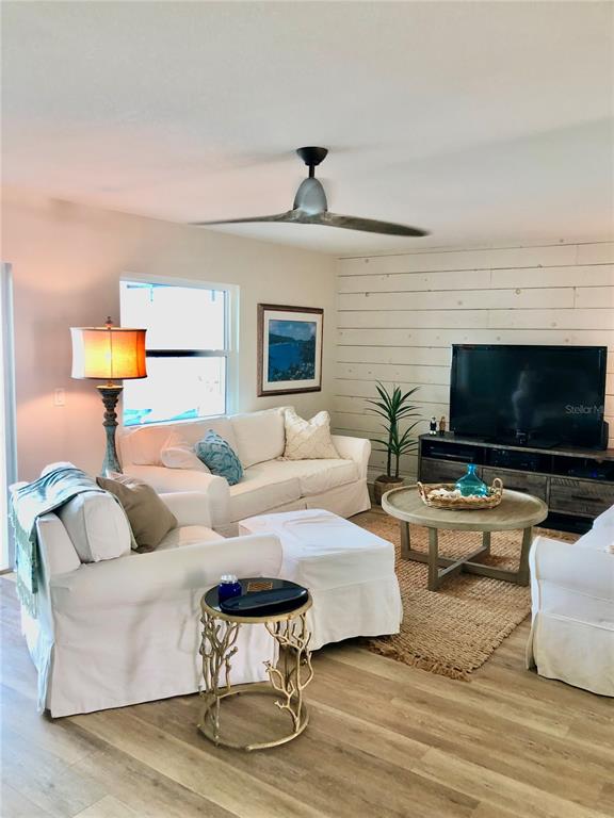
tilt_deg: -6.7
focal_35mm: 28
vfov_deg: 63.4
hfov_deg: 49.7
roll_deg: -0.6
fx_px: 662
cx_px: 307
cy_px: 409
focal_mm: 3.99
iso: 40
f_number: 1.8
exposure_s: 1/24
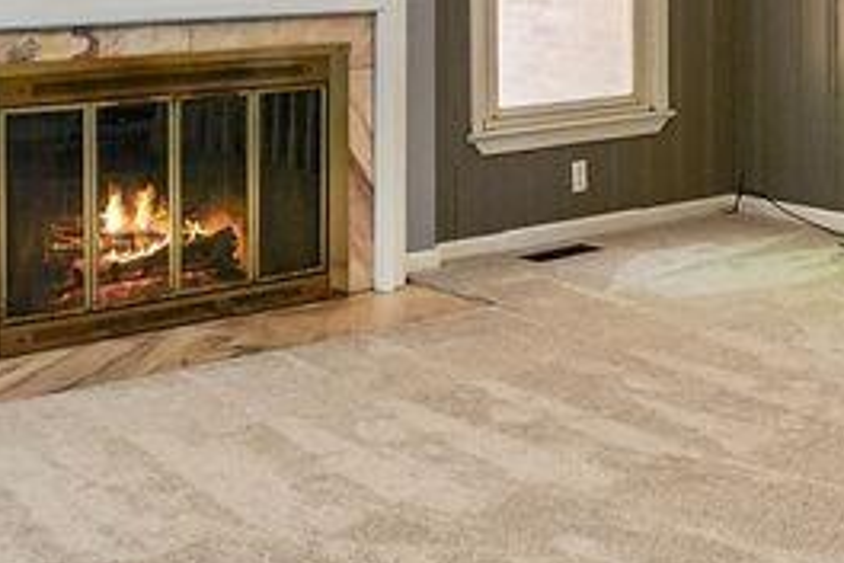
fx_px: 1453
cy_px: -94
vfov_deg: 20.6
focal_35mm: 62
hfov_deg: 32.4
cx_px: 400
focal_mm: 11
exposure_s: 1/5
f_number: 10
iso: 200
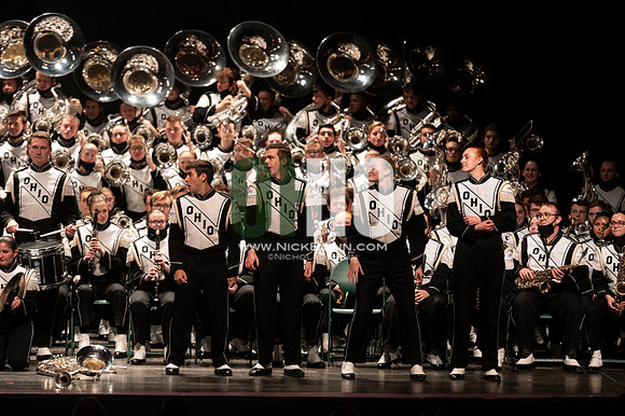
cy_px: 208
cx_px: 312
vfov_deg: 6.9
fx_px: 3470
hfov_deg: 10.3
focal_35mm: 200
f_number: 2.8
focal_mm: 200
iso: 2500
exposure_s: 1/500
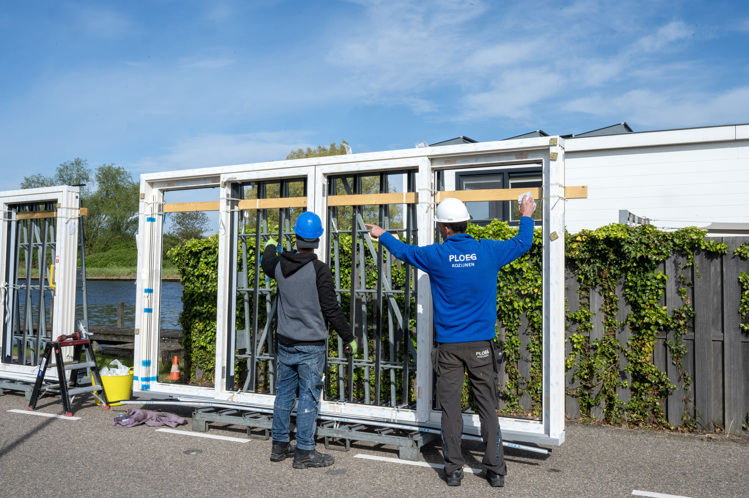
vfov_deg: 38.8
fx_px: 707
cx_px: 374
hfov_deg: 55.8
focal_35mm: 34
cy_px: 249
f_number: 22
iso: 640
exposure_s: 1/320
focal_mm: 34
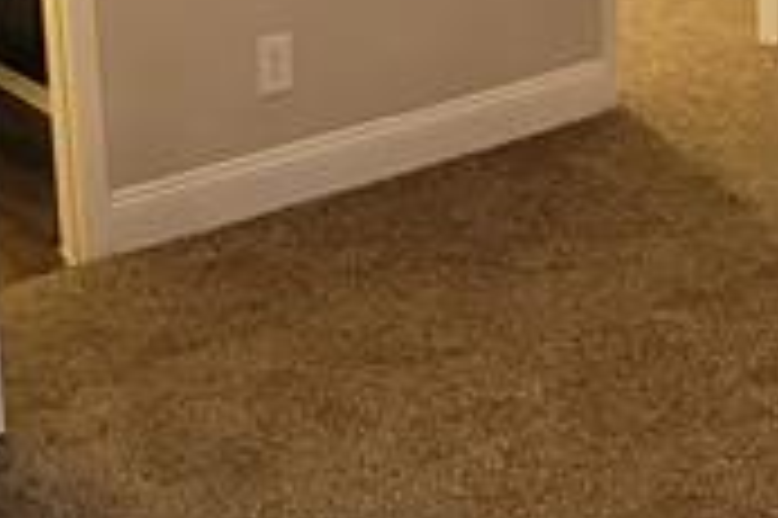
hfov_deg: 25.0
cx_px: 616
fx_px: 1727
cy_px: -216
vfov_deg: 15.9
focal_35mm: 80
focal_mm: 2.2
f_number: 2.2
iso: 320
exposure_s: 1/40
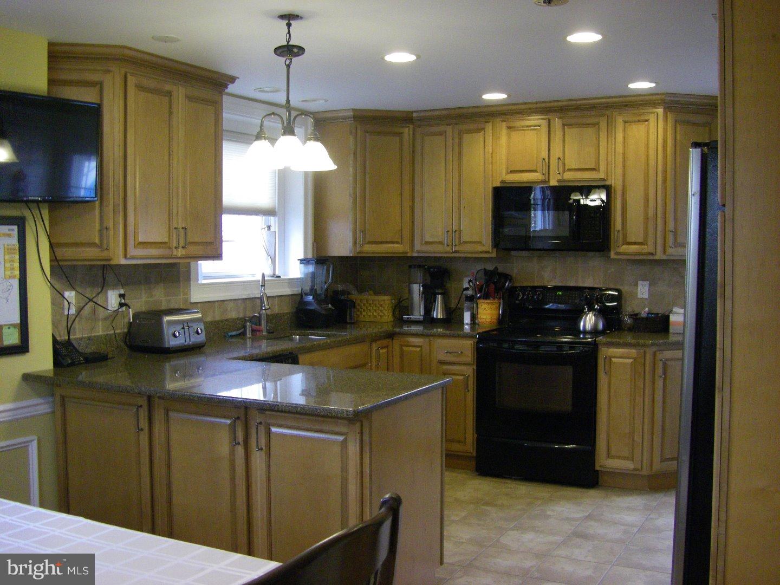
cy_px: 292
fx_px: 856
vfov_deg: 37.7
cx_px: 390
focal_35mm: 38
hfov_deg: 49.0
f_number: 3.5
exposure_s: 1/50
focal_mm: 6.3
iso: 320
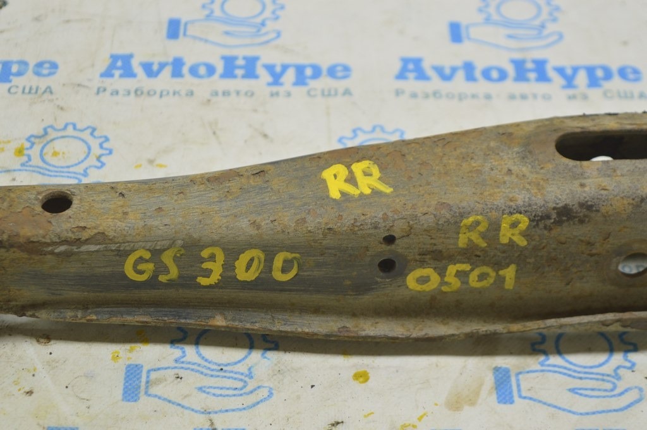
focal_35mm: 82
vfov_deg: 16.5
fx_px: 1481
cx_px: 324
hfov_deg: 24.6
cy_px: 215
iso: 400
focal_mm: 55
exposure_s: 1/20
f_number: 5.6
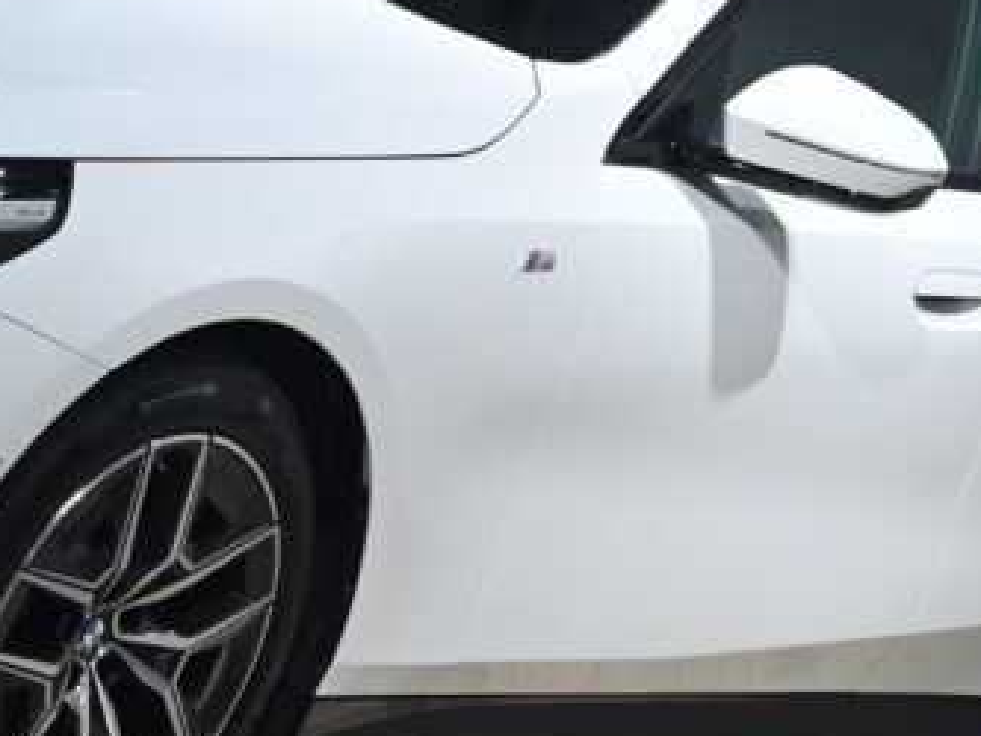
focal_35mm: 190
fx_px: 5385
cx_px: 80
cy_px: 15
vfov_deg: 7.8
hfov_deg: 10.4
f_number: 8
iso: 1250
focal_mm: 64
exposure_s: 1/60
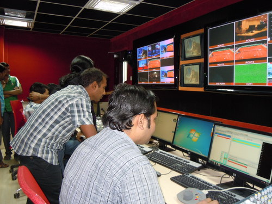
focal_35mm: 30
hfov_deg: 60.0
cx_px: 136
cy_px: 102
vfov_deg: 46.8
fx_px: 236
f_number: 3.5
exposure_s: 1/30
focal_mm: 5.4
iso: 250
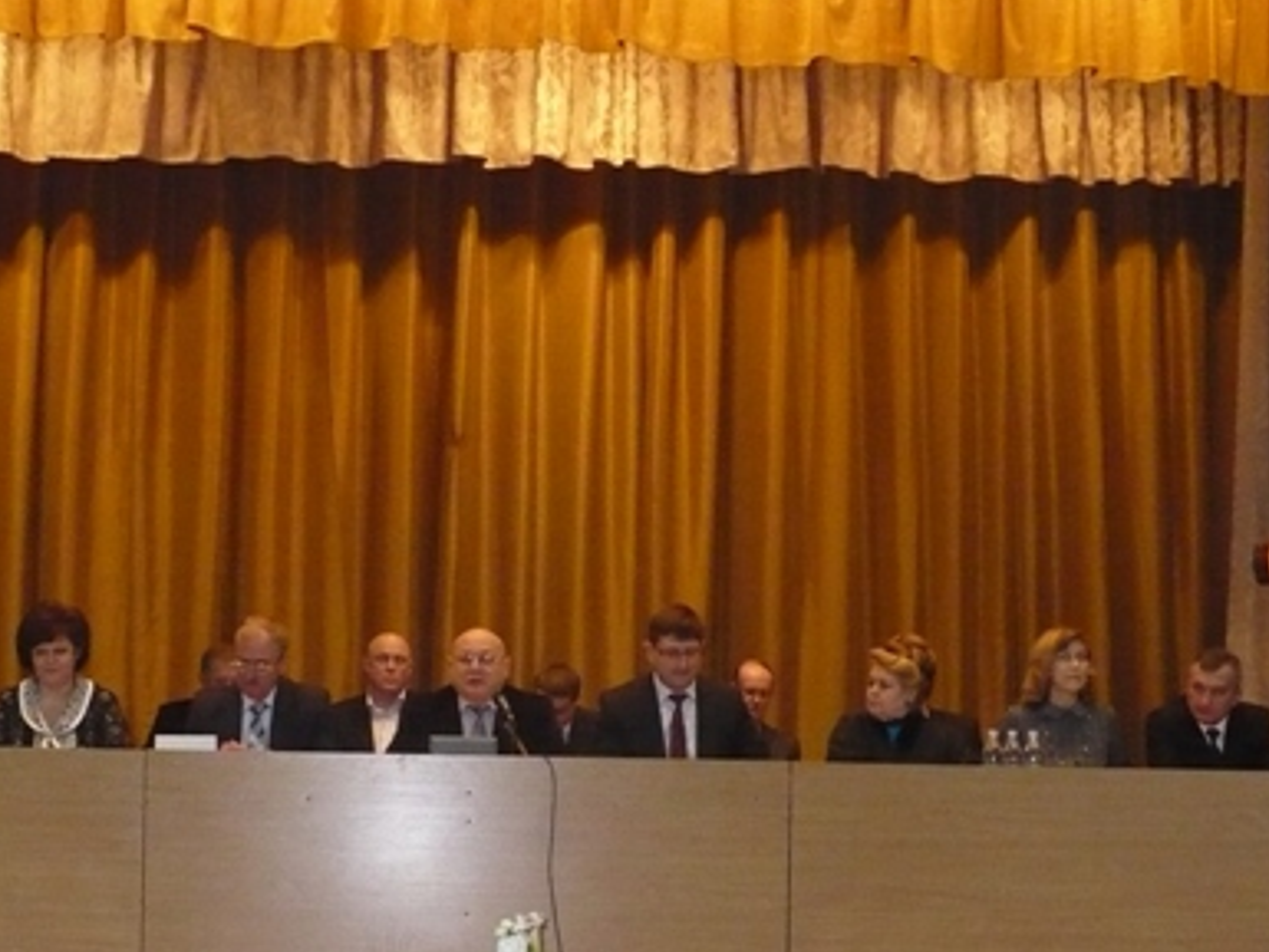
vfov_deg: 24.6
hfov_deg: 32.6
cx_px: 534
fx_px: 2164
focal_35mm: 59
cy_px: 713
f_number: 2.8
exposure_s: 1/30
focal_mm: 6.1
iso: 640
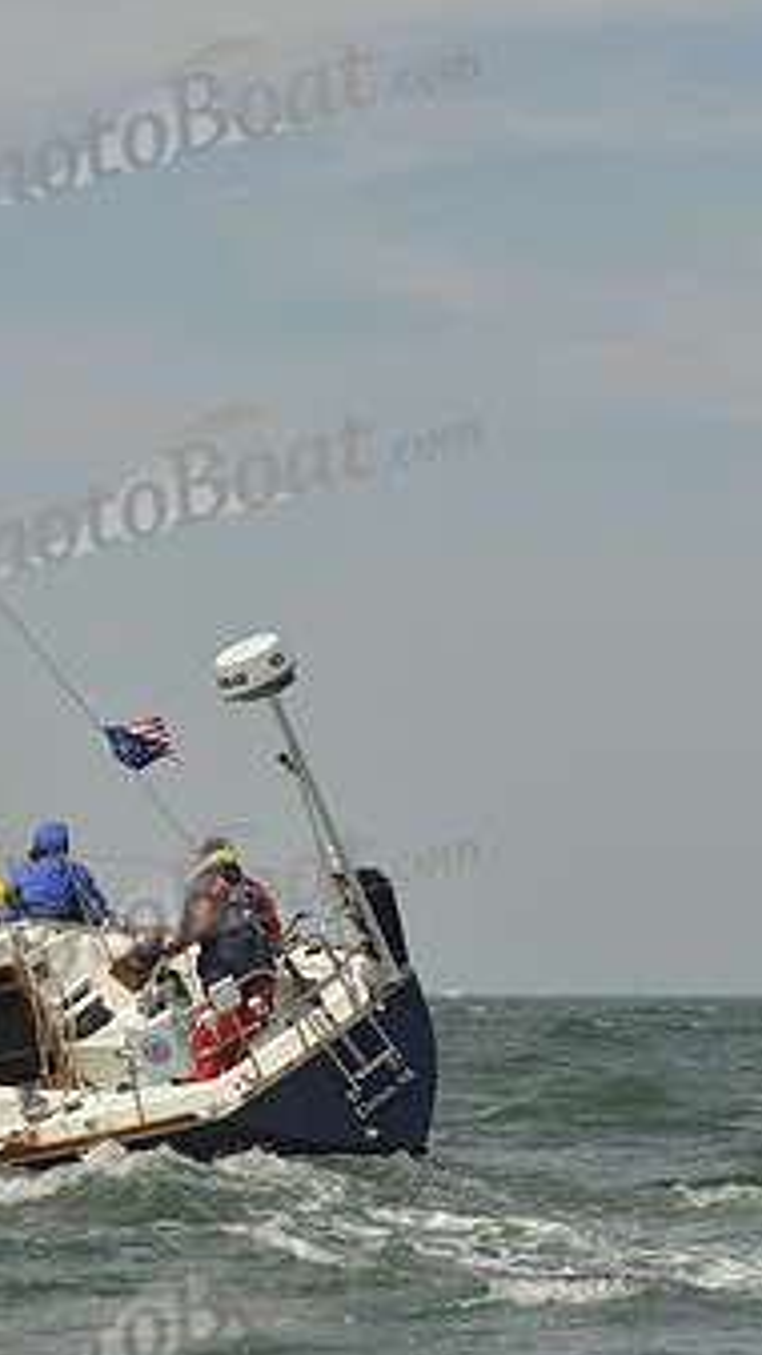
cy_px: 756
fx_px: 4528
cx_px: -289
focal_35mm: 126
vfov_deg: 17.0
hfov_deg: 9.4
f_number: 8
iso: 200
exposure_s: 1/1250
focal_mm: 70
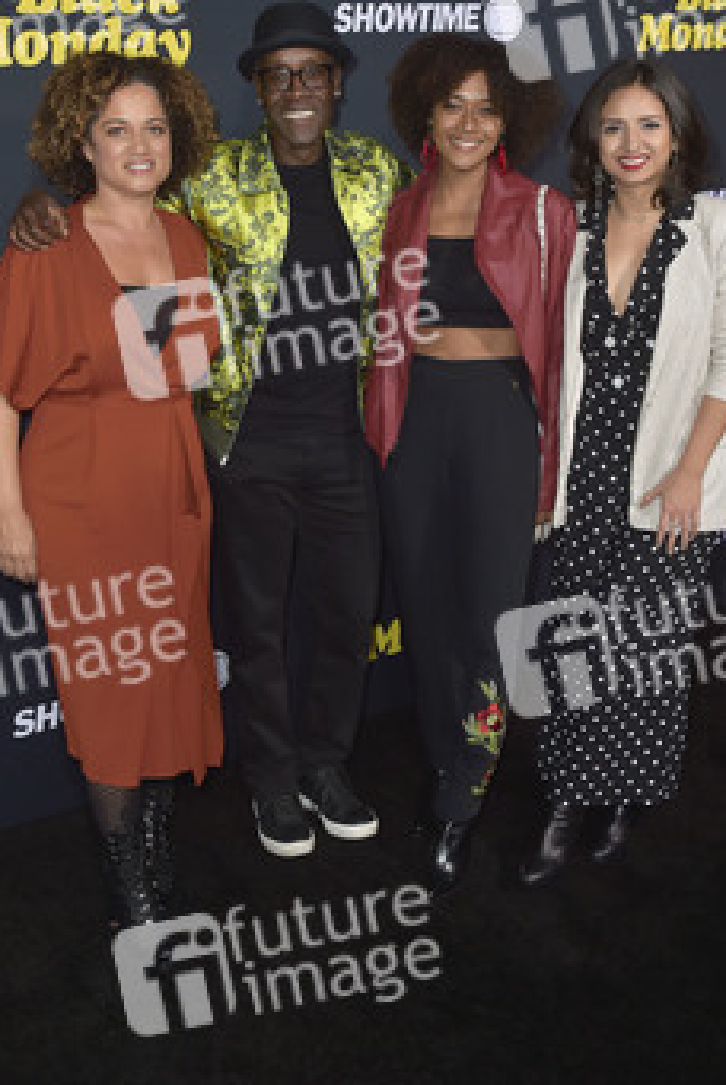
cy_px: 484
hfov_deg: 32.7
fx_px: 1238
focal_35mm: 41
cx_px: 371
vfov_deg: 47.3
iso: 200
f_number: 6.3
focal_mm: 35
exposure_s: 1/250
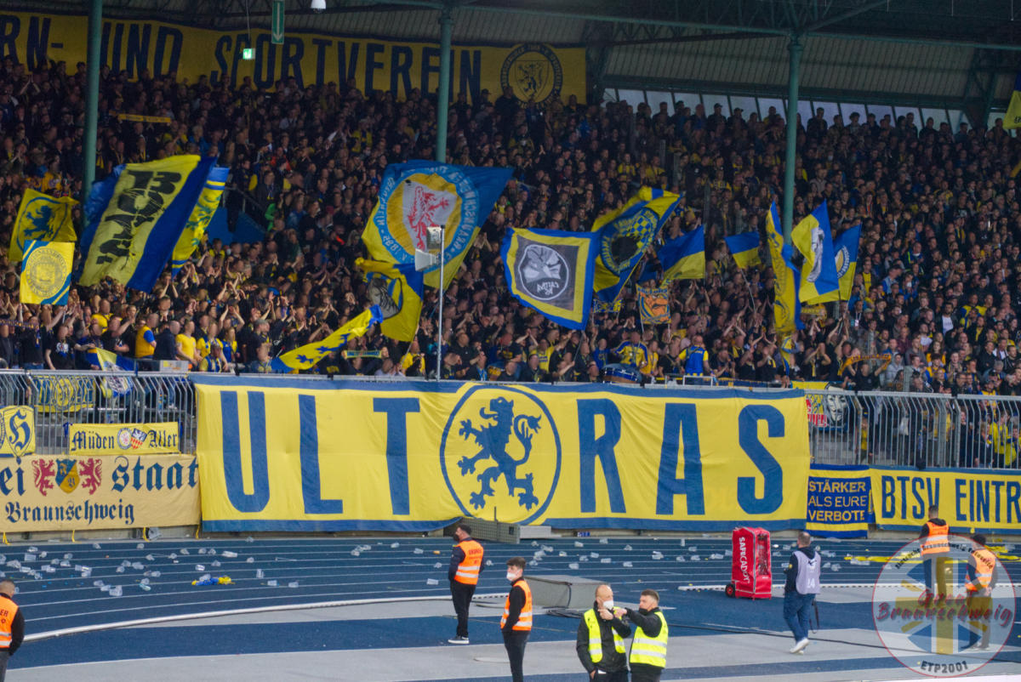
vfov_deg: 8.6
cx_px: 510
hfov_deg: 12.9
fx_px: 4513
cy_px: 341
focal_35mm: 159
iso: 800
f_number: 5.6
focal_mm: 58.3
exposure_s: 1/80
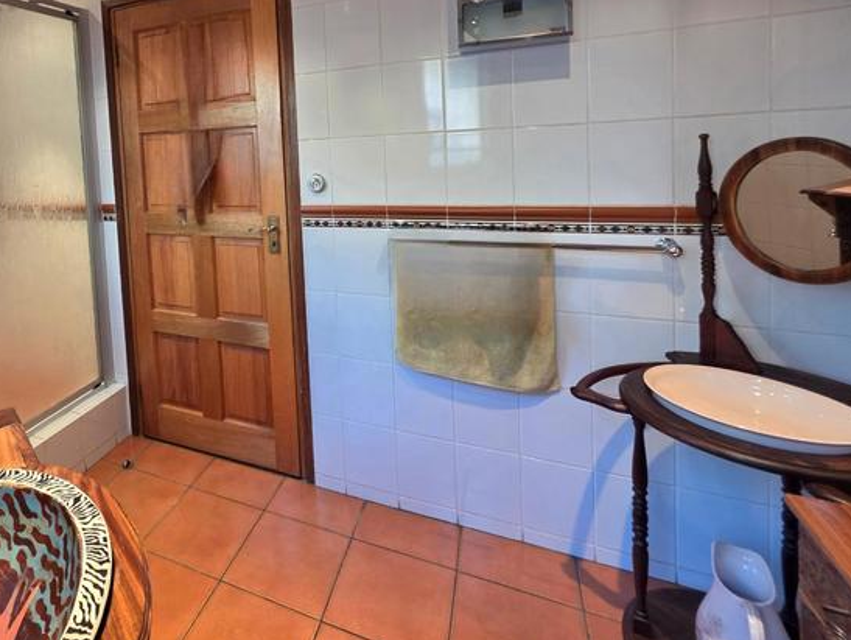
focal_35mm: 19
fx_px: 467
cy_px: 179
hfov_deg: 79.7
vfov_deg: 65.5
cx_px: 238
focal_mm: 2.2
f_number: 1.9
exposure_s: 1/50.3
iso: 160
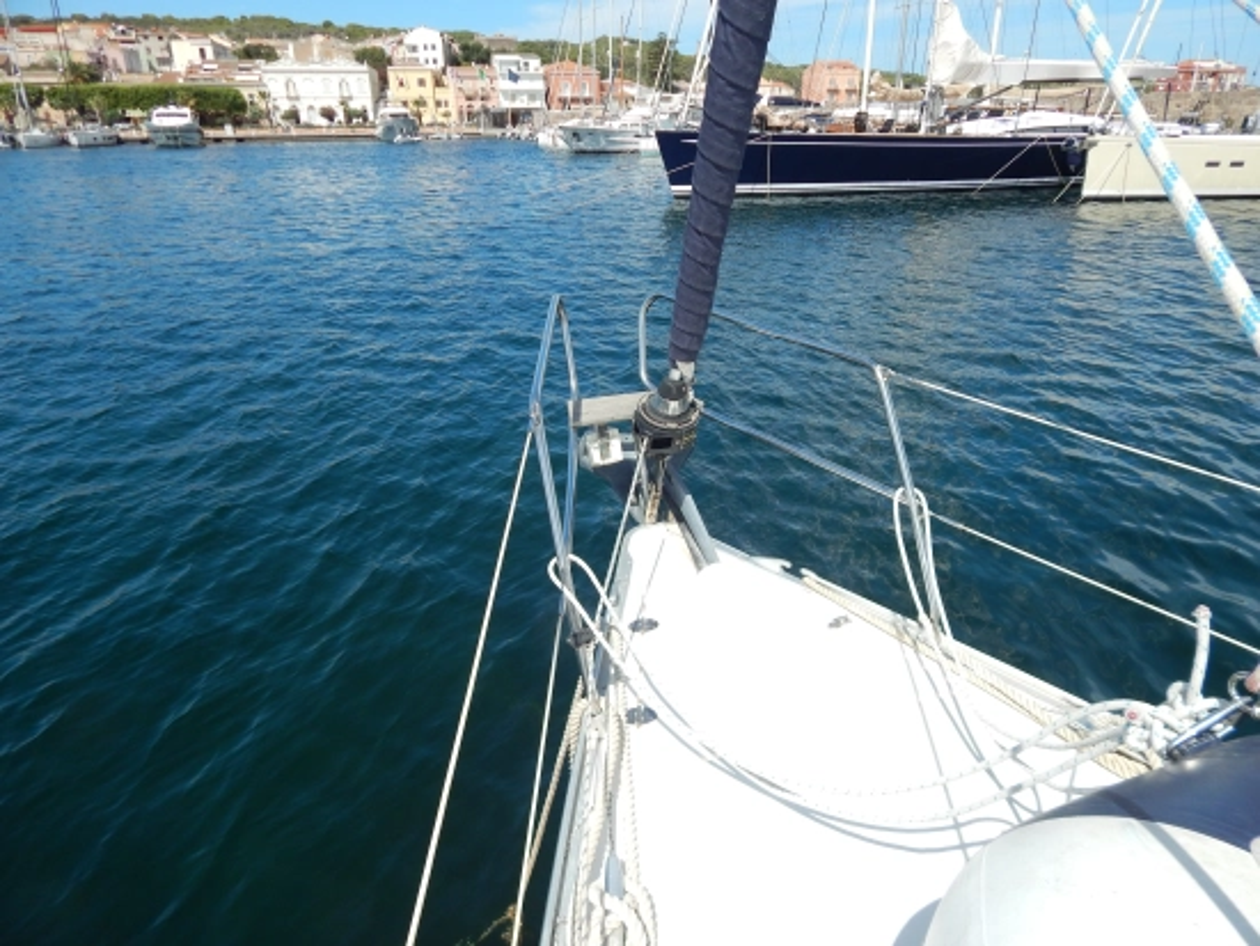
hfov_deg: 73.9
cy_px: 473
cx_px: 630
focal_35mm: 23
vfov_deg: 58.9
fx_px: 838
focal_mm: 4
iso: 125
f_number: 6
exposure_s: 1/640
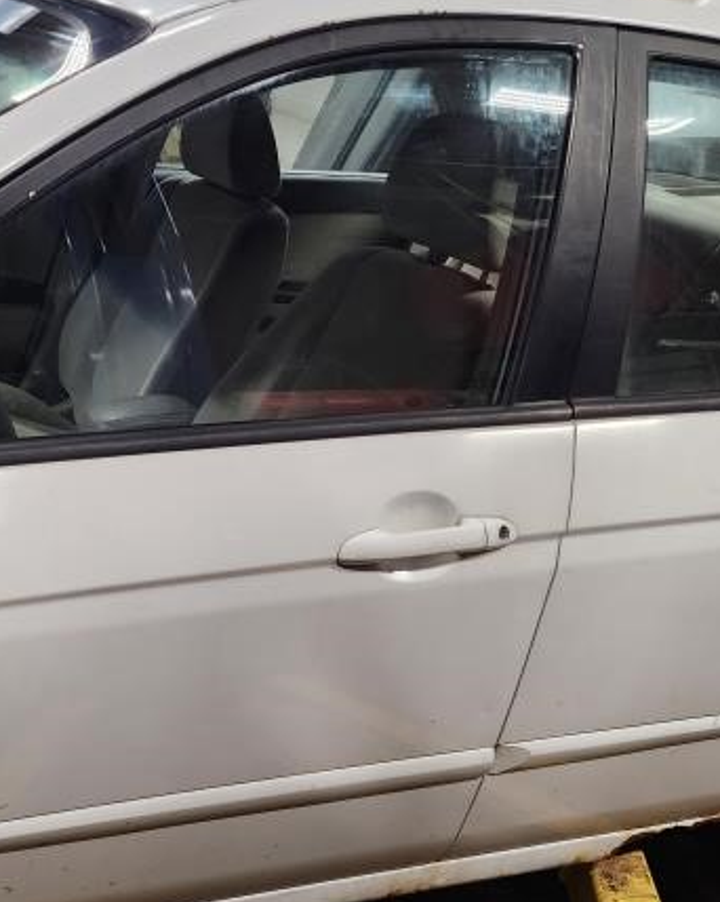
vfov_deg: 43.7
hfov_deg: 33.6
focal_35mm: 42
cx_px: 59
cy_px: 531
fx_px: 1120
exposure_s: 1/120
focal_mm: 6.4
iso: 320
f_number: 1.8
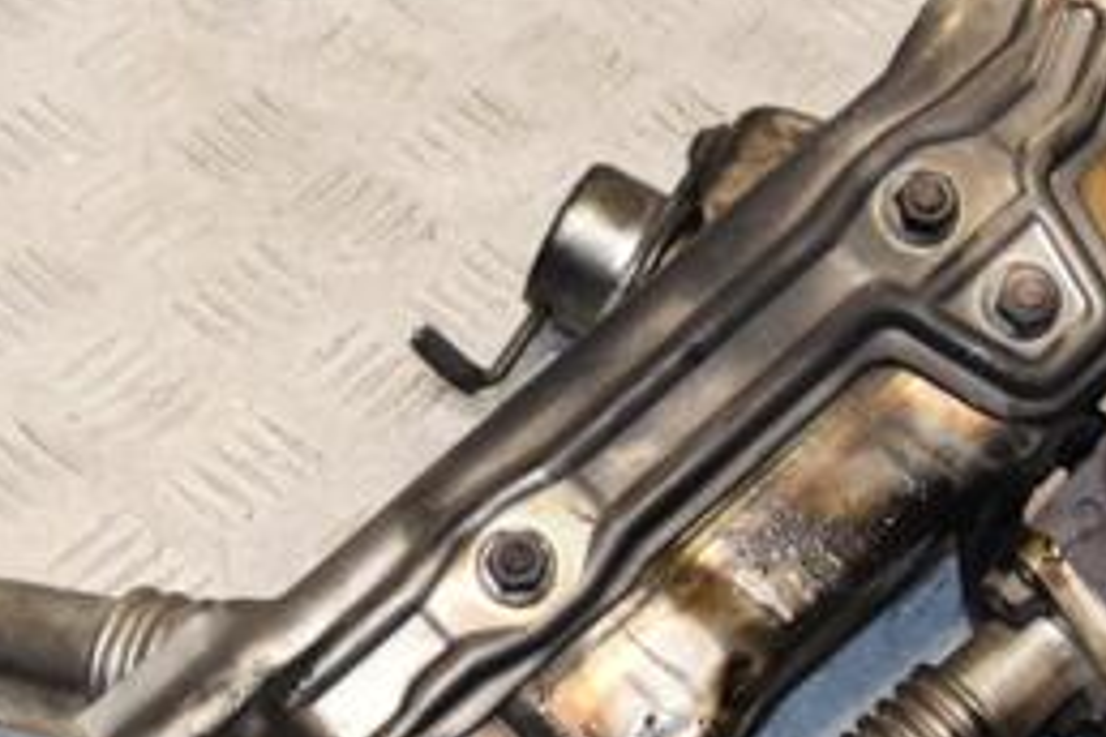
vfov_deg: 15.6
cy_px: 548
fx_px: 2678
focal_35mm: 87
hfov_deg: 23.3
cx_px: 442
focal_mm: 25
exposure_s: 1/200
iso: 800
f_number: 7.1
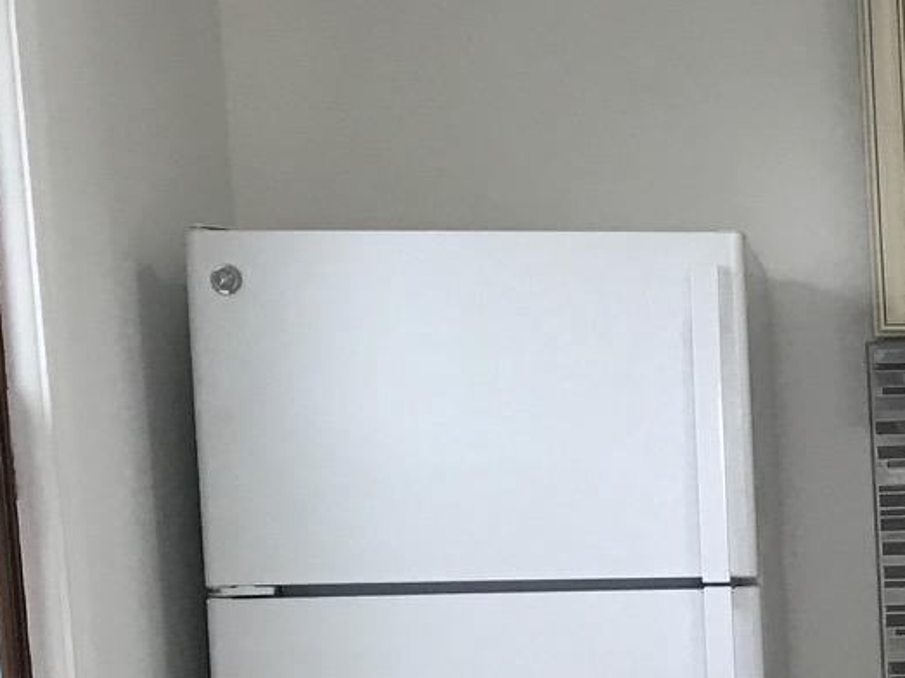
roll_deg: +1.0
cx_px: 1457
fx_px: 2823
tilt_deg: -8.7
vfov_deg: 13.3
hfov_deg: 16.2
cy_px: 809
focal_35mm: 108
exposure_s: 1/30
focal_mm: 3.99
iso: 25
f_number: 1.8
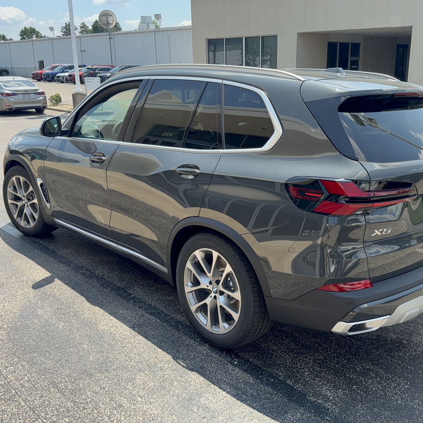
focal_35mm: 35
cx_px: 252
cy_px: 207
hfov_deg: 47.0
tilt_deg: -16.8
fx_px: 484
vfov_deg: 47.2
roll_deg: -0.4
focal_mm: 6.76
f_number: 1.78
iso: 80
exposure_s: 1/2445
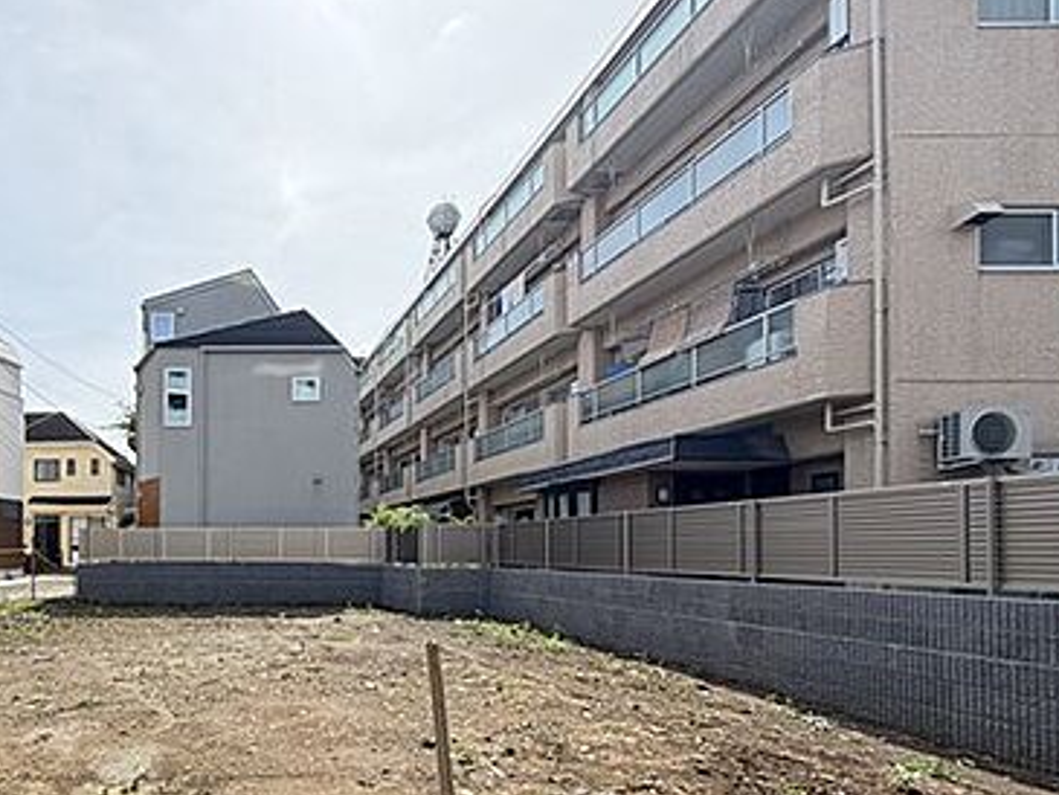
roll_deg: +0.5
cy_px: 543
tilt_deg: +1.1
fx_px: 704
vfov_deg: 57.4
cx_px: 206
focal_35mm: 23
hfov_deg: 66.8
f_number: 2.2
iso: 50
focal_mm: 2.22
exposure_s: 1/502
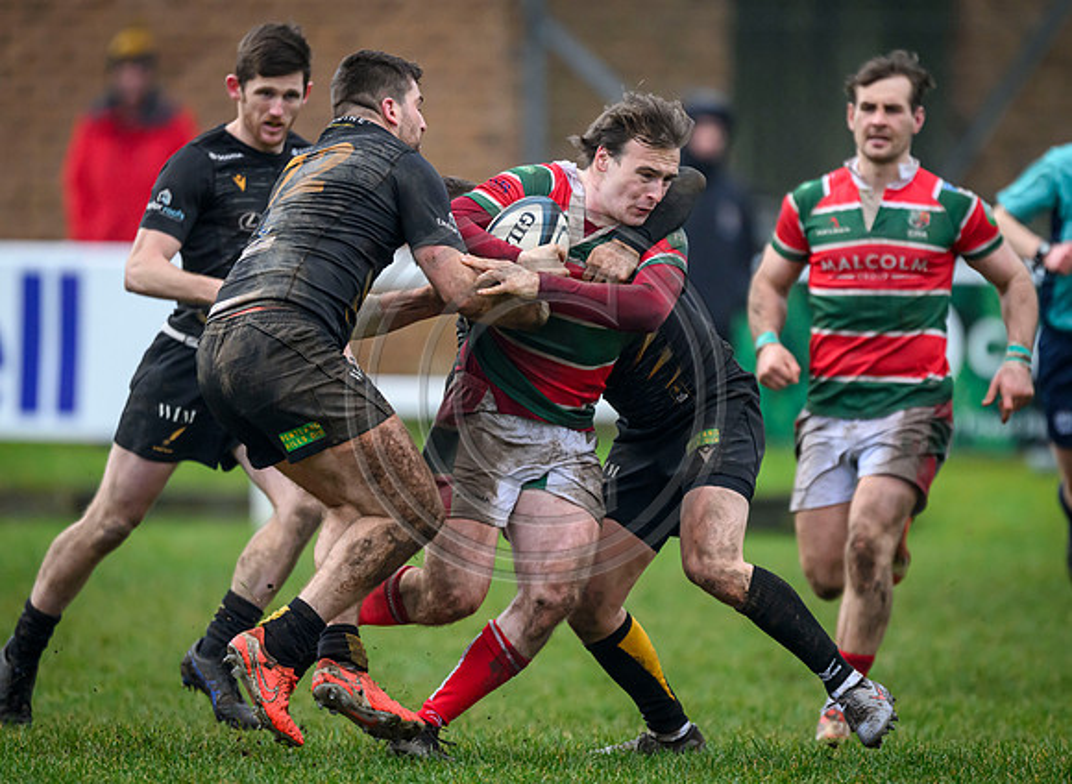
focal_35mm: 661
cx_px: 485
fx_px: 20289
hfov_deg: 3.0
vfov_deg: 2.2
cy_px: 349
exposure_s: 1/1600
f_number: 4
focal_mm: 560
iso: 3200
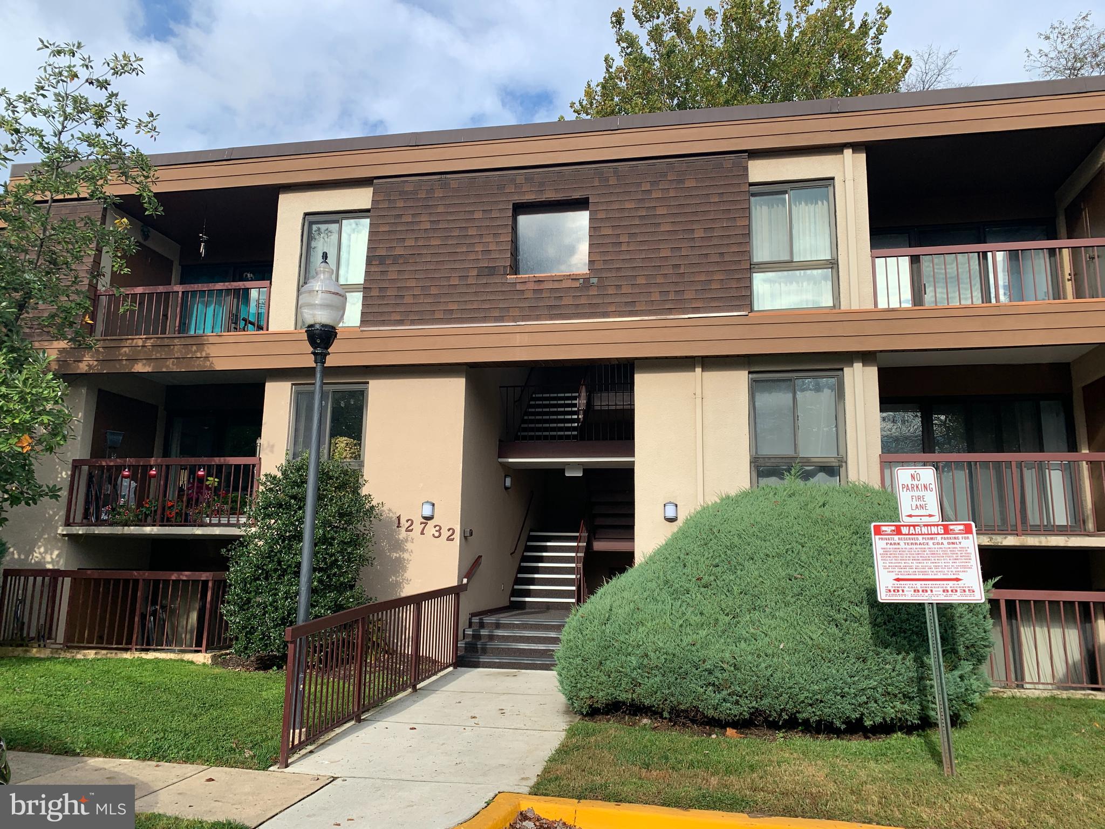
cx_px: 552
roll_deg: -0.8
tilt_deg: +11.9
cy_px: 414
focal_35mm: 26
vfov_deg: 53.1
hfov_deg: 67.3
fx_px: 830
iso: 25
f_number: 1.8
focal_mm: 4.25
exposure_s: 1/1314
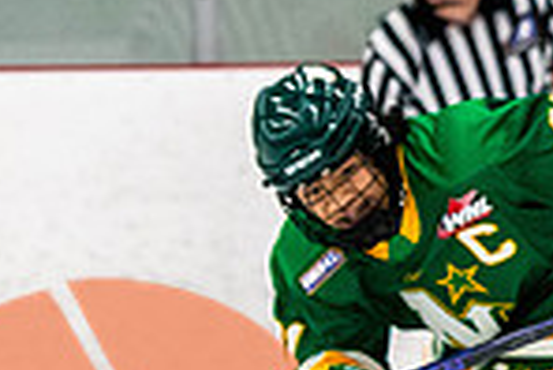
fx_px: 10548
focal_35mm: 686
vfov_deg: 2.0
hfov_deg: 3.0
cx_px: 1136
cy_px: 579
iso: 1600
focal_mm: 110
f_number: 2.8
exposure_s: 1/640
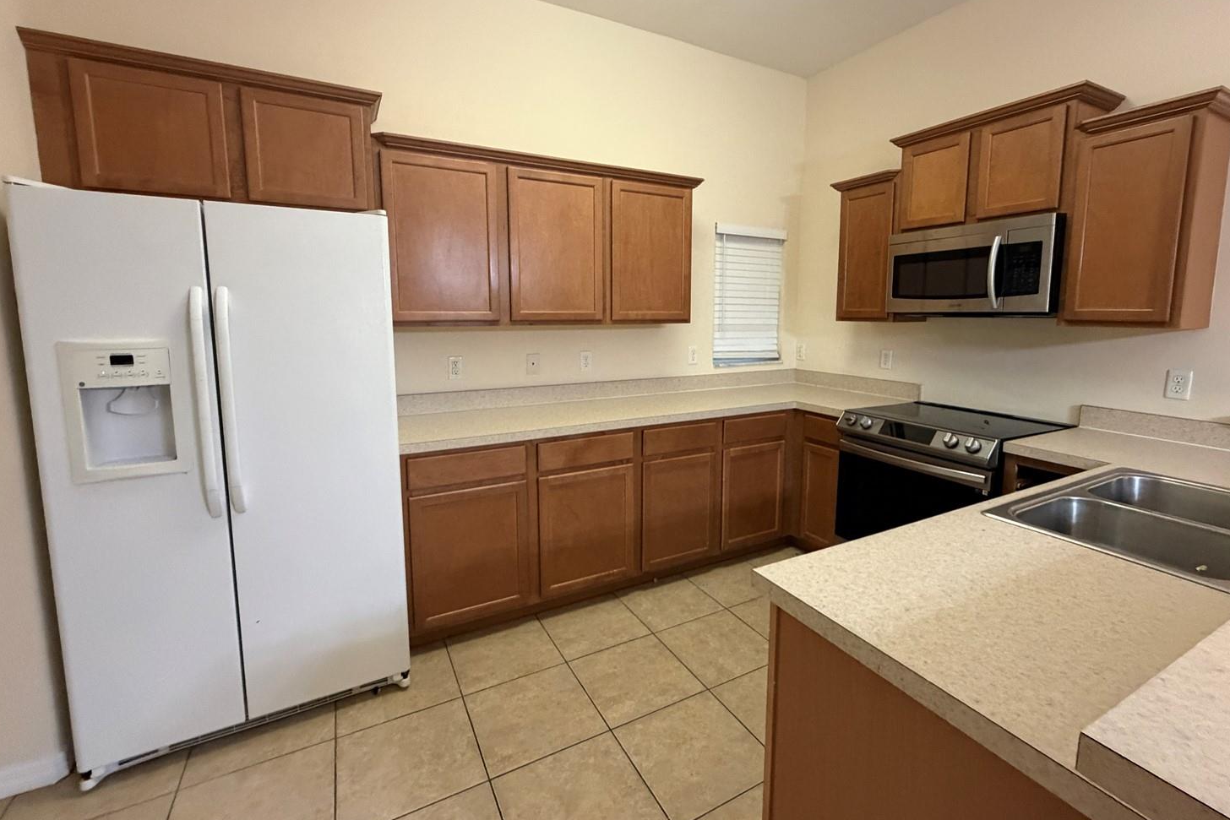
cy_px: 374
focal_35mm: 16
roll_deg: -2.0
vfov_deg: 73.6
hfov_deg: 96.7
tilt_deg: -6.6
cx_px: 641
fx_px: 547
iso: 640
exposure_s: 1/60
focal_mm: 2.22
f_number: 2.2
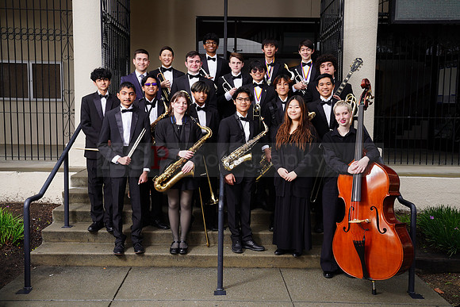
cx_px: 230
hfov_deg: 54.4
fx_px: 447
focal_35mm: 35
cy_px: 154
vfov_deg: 37.9
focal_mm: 35
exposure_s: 1/200
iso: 200
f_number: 7.1
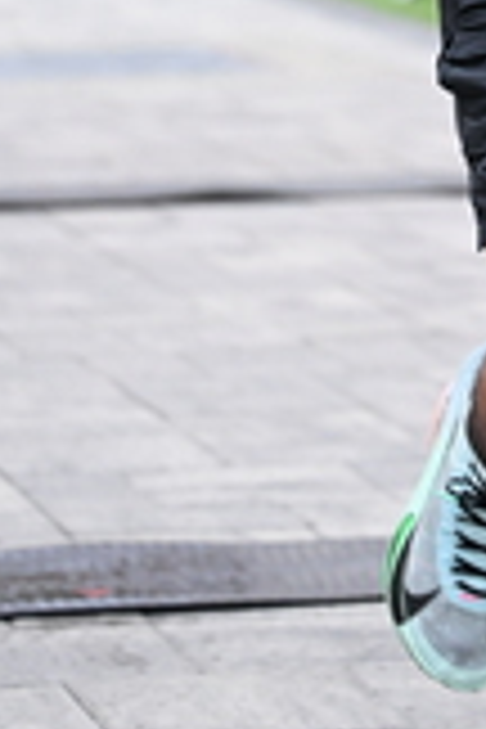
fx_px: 4819
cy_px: -310
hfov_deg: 5.7
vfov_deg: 8.5
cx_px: 646
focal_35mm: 238
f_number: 2.8
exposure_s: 1/1250
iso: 1250
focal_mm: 70
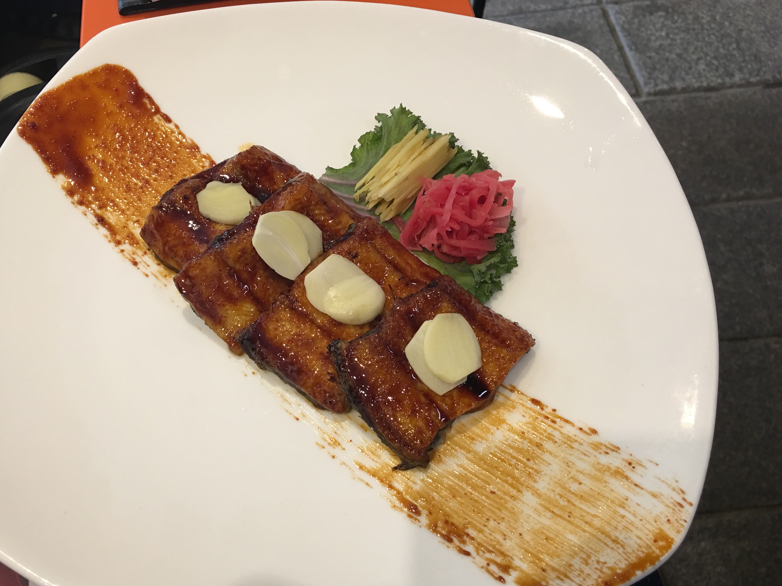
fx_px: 723
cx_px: 355
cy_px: 314
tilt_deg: -59.5
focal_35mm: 32
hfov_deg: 56.7
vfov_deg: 44.1
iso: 50
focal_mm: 4.15
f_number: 2.2
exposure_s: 1/15
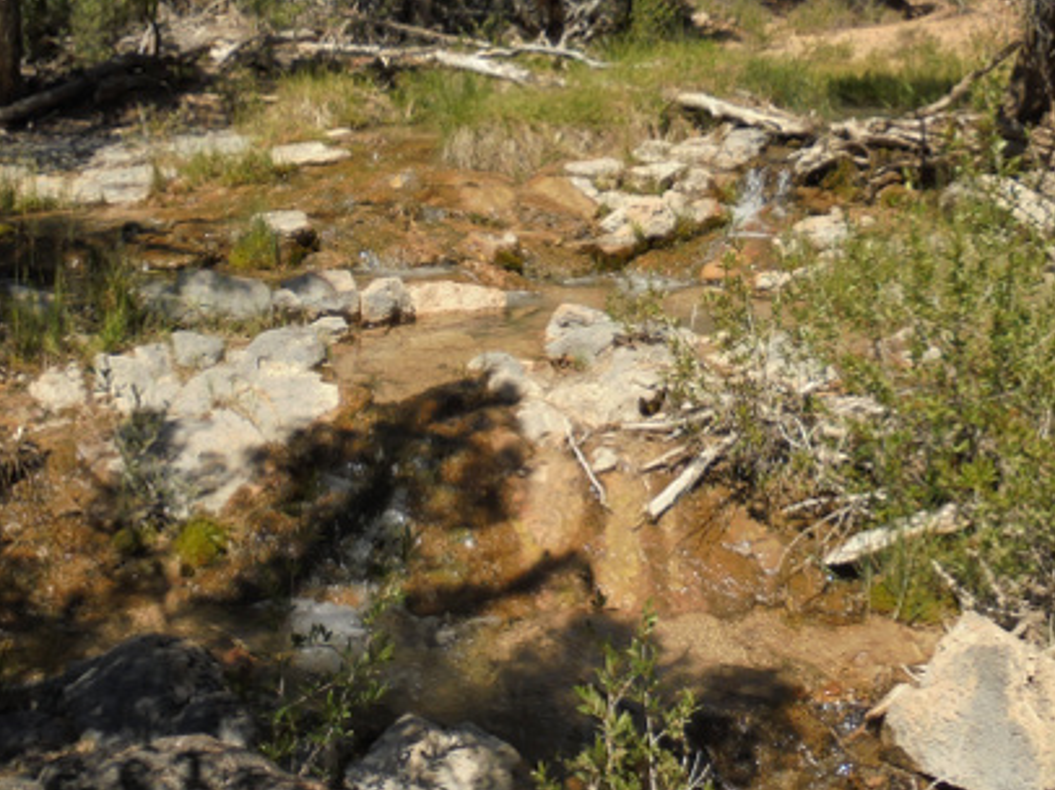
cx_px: 540
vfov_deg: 34.8
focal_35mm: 41
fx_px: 1249
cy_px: 273
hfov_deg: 45.8
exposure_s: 1/800
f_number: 3.5
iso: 100
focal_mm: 4.6
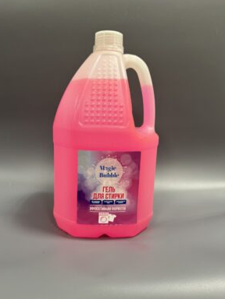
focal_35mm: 25
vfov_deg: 69.4
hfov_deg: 54.9
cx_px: 109
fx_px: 217
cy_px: 148
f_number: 1.78
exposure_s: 1/50
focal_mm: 6.76
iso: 125
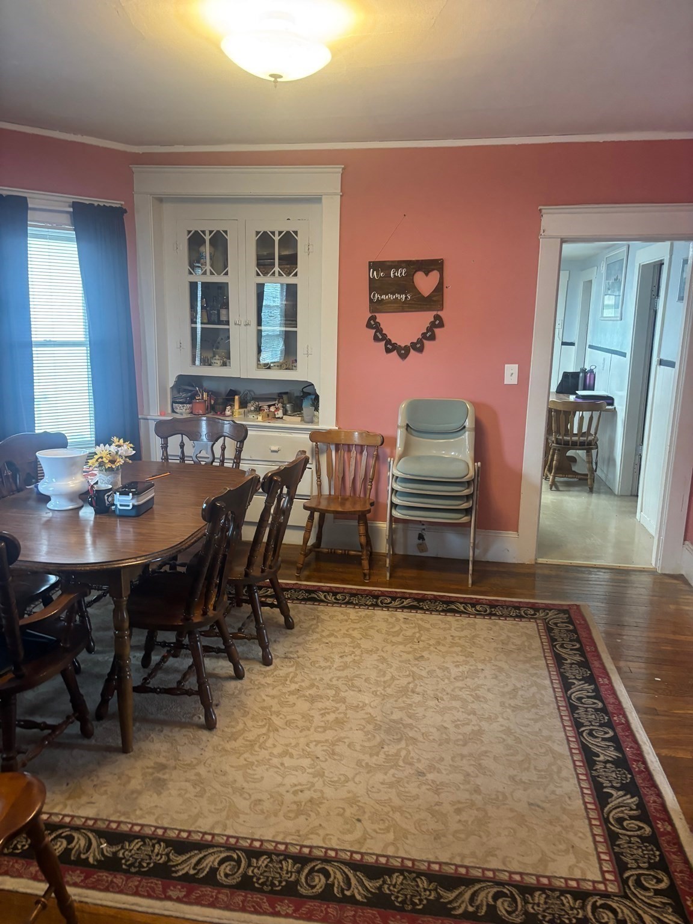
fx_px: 694
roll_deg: -0.7
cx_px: 346
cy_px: 462
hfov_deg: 53.1
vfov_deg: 67.3
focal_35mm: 26
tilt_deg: -10.4
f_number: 1.6
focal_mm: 5.96
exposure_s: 1/60
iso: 250
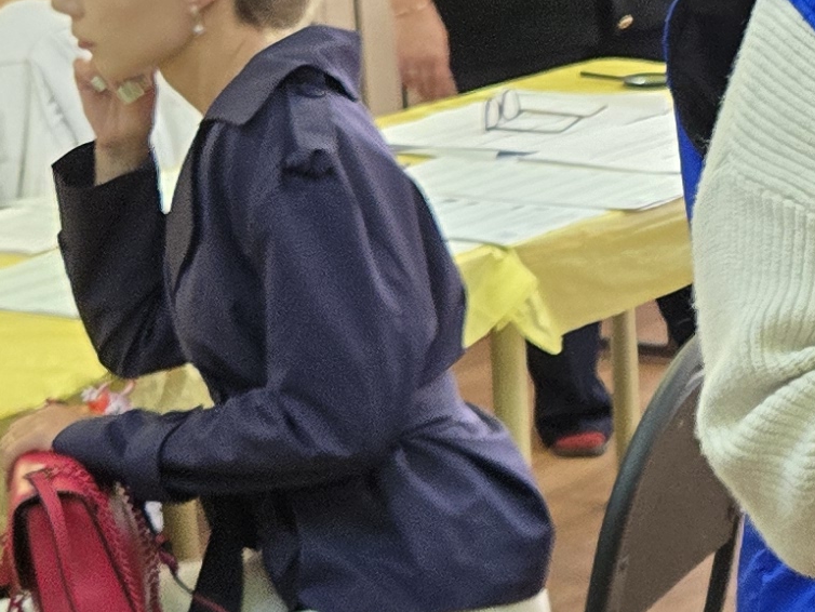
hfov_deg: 14.6
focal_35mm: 122
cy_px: 305
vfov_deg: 12.2
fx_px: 2873
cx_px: 1348
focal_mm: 5.4
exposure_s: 1/100
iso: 160
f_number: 1.8
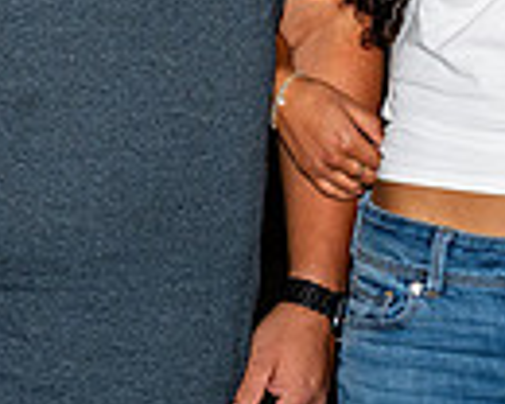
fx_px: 6098
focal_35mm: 408
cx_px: 707
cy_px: -18
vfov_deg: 3.8
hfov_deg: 4.7
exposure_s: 1/200
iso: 320
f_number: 5
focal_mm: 50
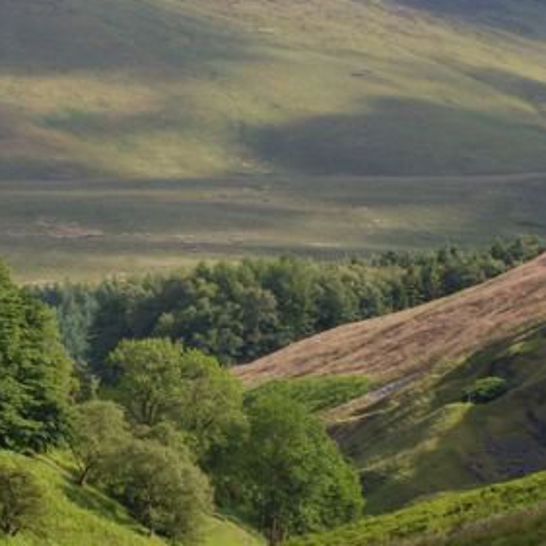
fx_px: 5350
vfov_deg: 5.8
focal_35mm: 300
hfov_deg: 5.8
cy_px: 327
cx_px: -115
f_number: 11
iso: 200
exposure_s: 1/160
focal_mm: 55
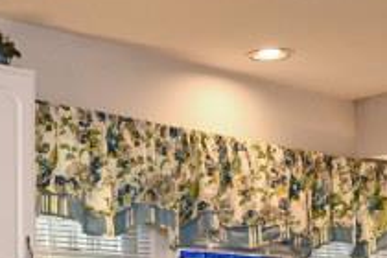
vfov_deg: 13.1
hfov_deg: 19.7
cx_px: -20
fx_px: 1075
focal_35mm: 100
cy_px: 365
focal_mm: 14
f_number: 4
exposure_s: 1/60
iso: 280
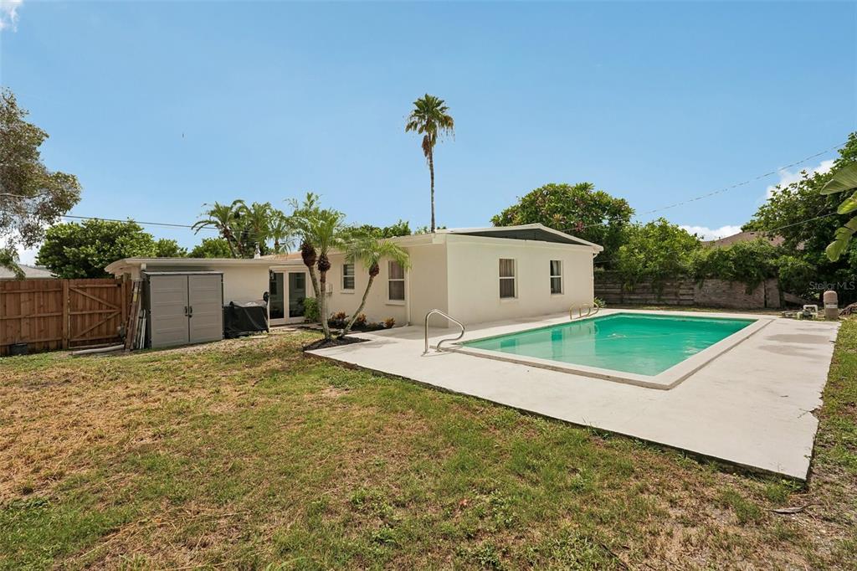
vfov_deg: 73.7
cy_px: 286
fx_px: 381
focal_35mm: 16
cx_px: 428
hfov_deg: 96.8
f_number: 8
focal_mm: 16
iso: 400
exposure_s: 1/1000
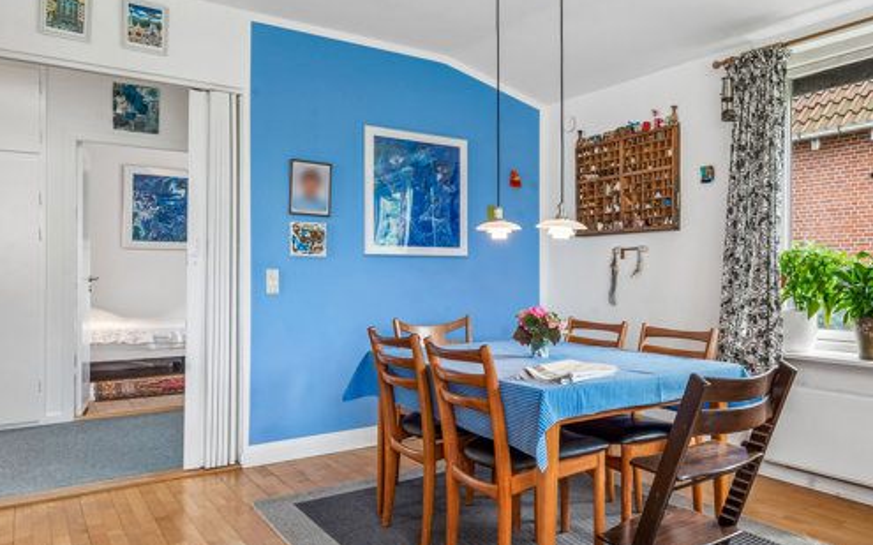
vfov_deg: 44.5
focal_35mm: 28
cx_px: 621
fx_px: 666
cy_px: 280
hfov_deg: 63.7
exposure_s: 1/20
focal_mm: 17
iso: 200
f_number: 10
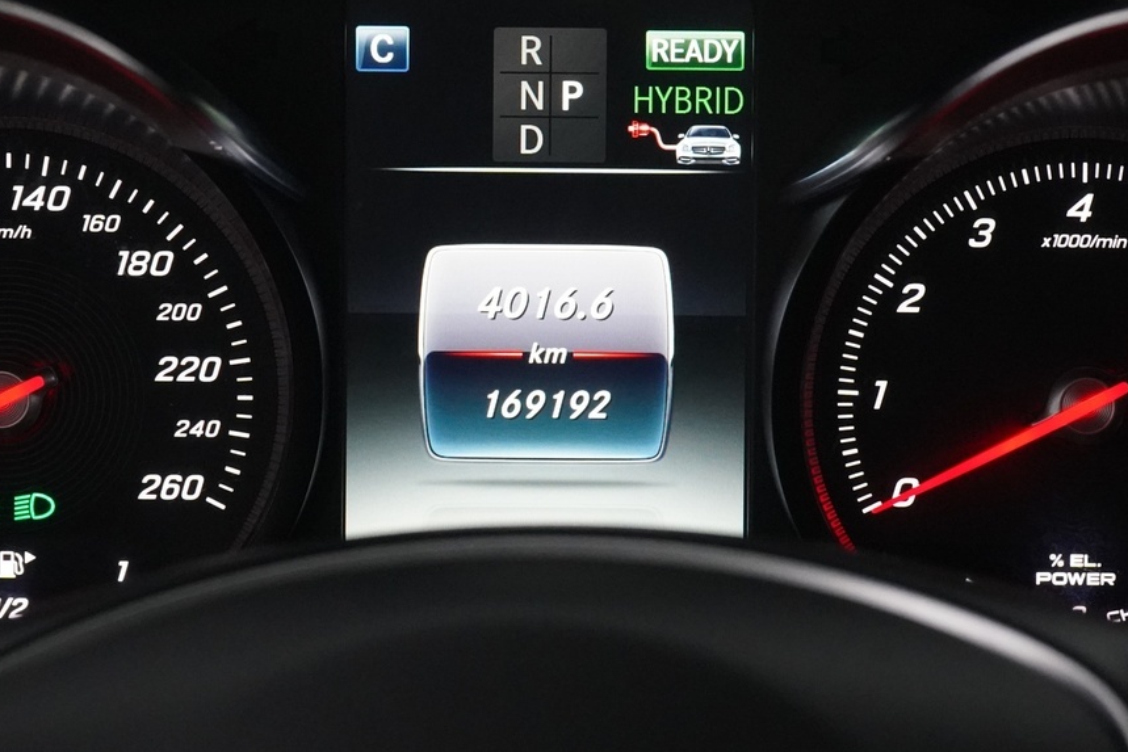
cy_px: 308
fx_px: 4136
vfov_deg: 10.4
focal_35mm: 132
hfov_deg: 15.5
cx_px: 562
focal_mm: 70
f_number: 8
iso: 8000
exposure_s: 1/60
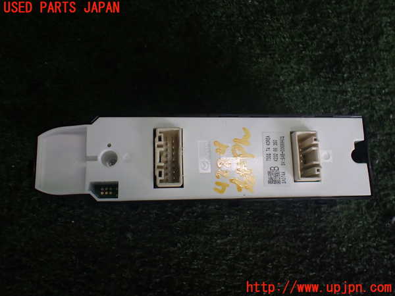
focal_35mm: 30
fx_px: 342
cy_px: 148
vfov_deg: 46.8
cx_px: 198
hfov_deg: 60.0
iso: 125
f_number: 2.3
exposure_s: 1/125
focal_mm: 5.4
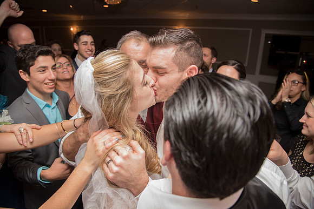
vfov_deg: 53.2
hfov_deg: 73.7
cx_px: 157
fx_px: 209
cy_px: 104
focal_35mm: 24
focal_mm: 24
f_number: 4
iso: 2000
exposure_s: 1/200
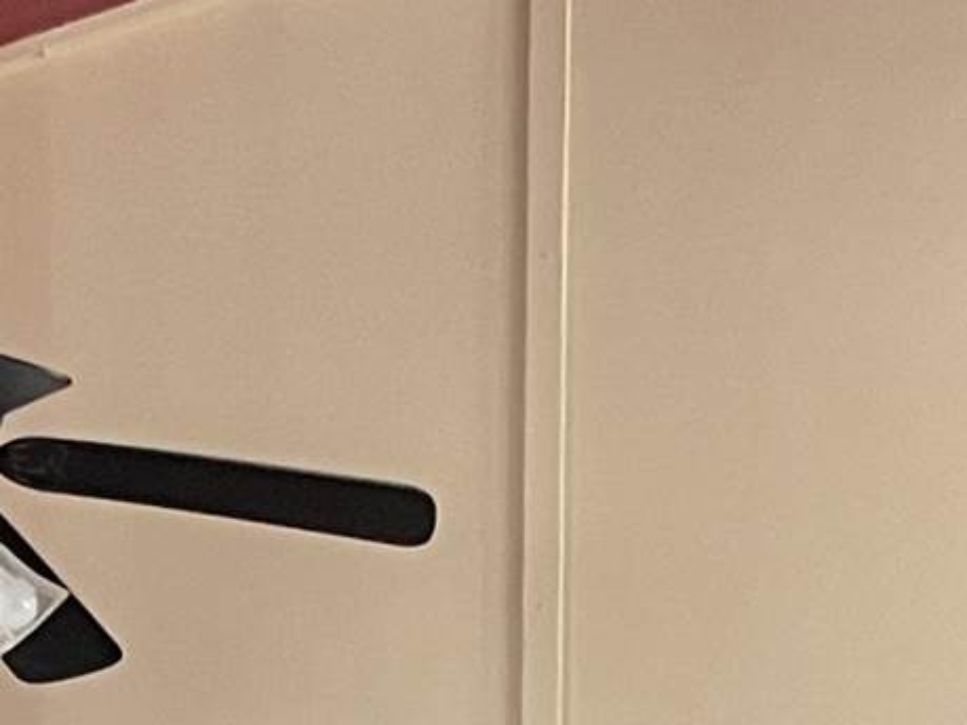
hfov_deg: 11.4
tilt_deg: +2.1
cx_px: 506
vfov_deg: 8.0
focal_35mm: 174
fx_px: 4859
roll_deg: +0.1
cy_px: 1602
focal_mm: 4.2
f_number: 1.6
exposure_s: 1/60
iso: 250
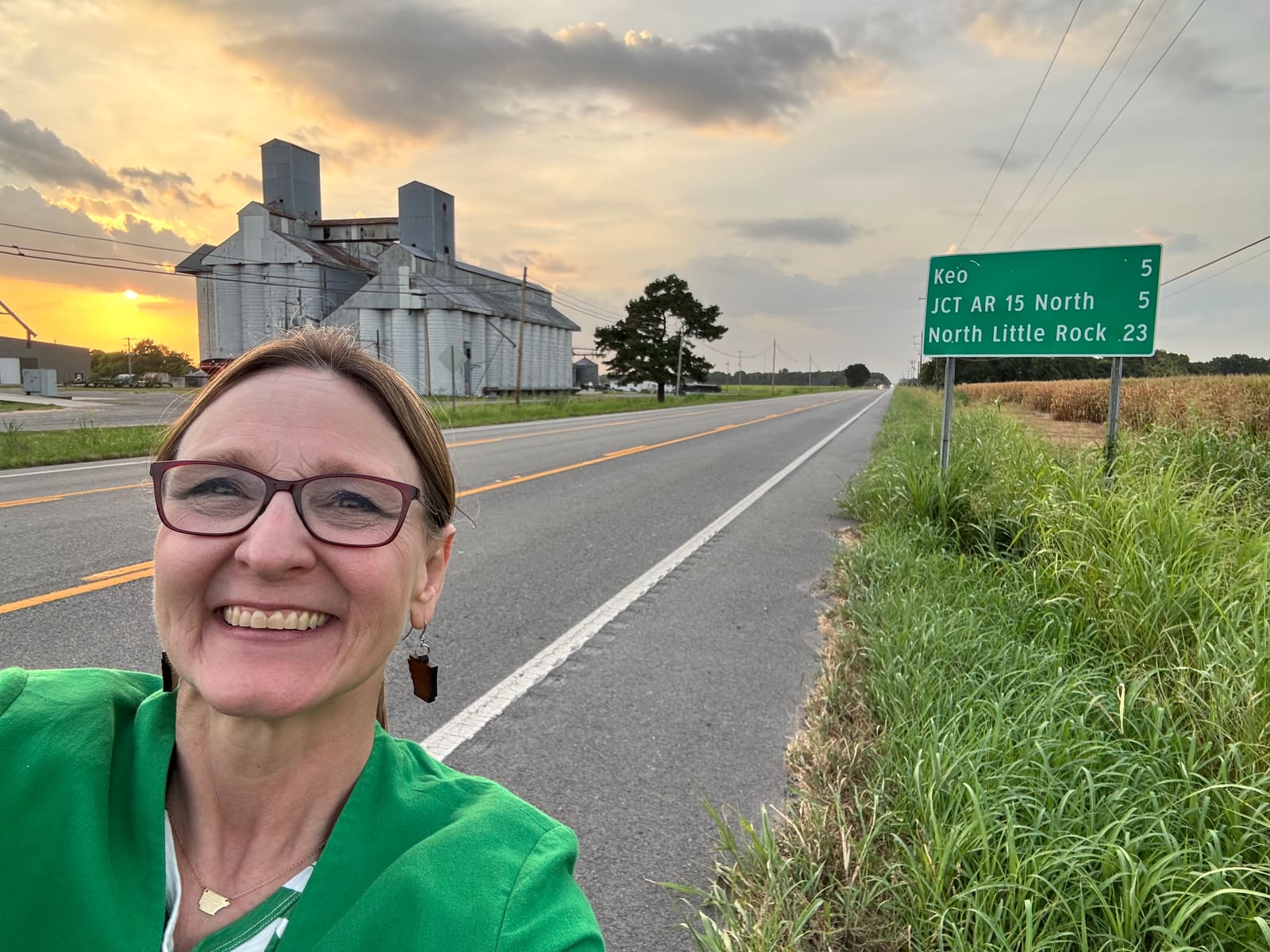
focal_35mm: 23
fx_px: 844
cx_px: 635
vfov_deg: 58.9
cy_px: 476
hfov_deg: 73.9
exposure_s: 1/162
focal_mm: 2.69
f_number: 1.9
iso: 40
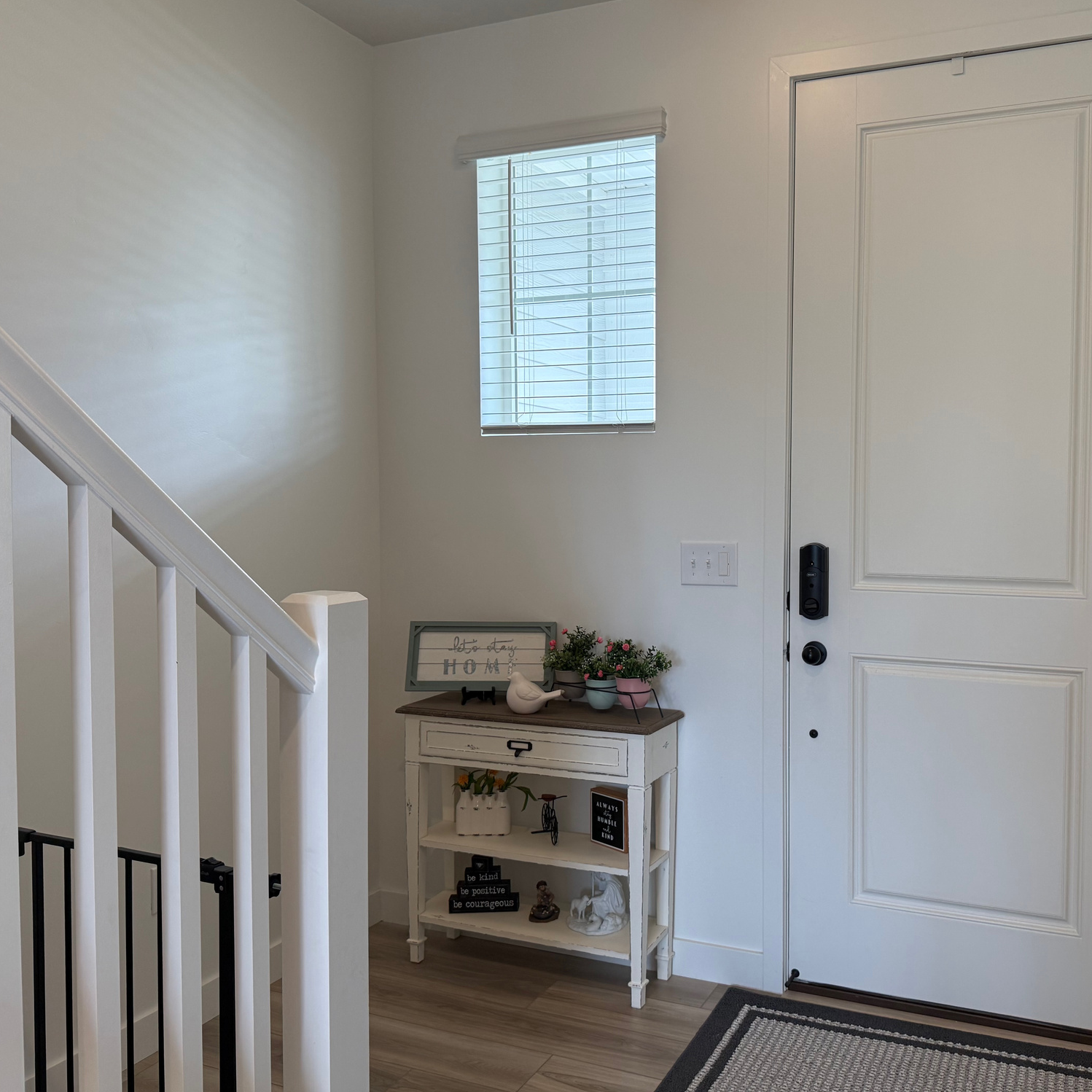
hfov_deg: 55.1
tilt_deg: -1.6
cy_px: 534
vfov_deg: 55.6
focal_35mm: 29
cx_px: 666
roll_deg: -0.1
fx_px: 1035
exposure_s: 1/168
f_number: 1.78
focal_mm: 6.76
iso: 125
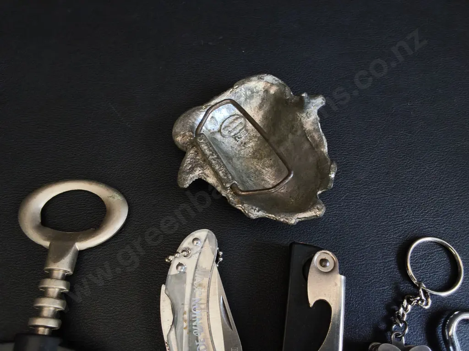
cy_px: 176
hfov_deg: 65.3
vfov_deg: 51.4
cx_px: 234
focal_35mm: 27
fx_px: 366
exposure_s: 1/100
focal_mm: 2.87
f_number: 2
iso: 125
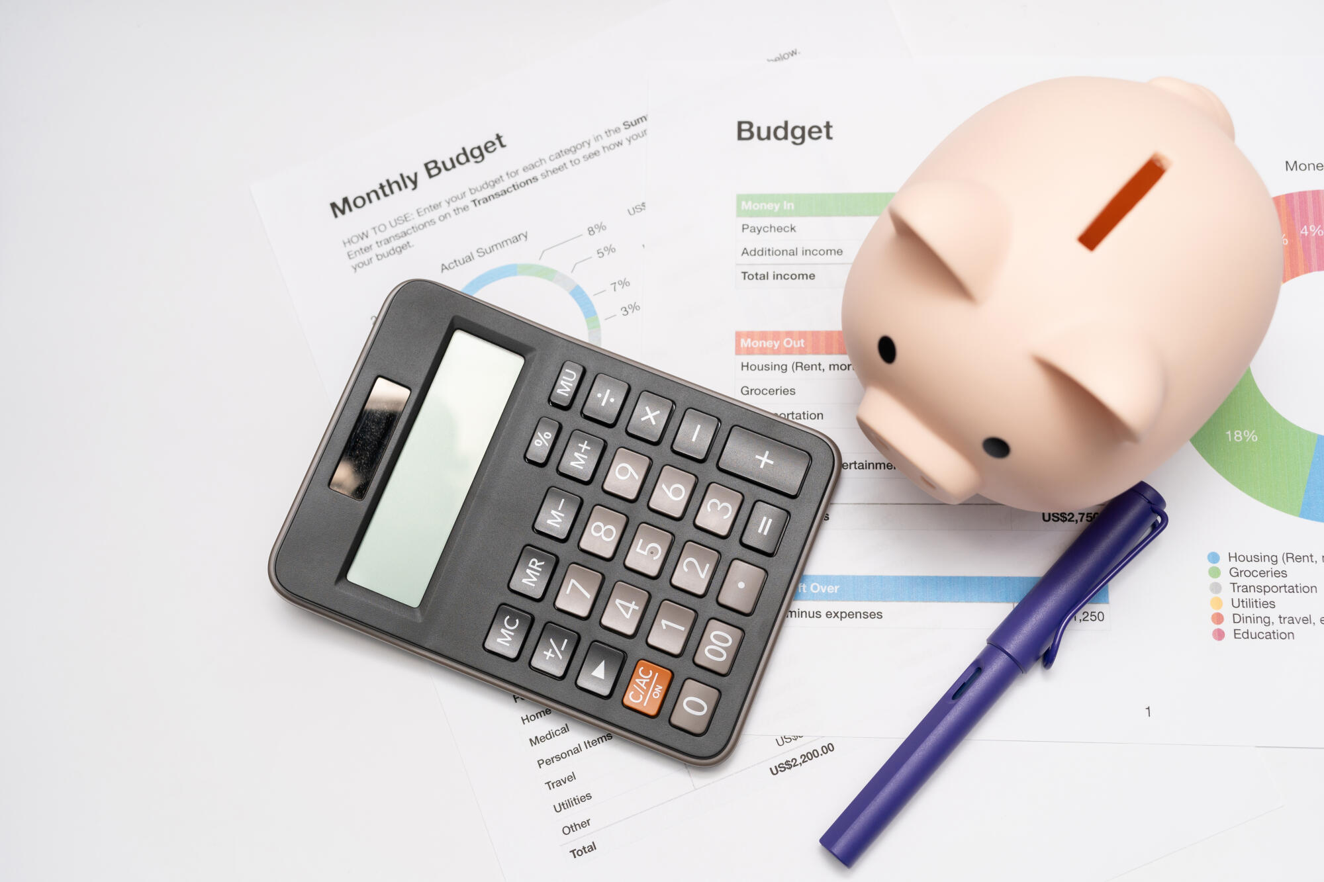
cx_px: 662
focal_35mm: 40
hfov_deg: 48.5
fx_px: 1471
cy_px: 441
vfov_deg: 33.4
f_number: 5.6
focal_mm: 40
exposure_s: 1/80
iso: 250
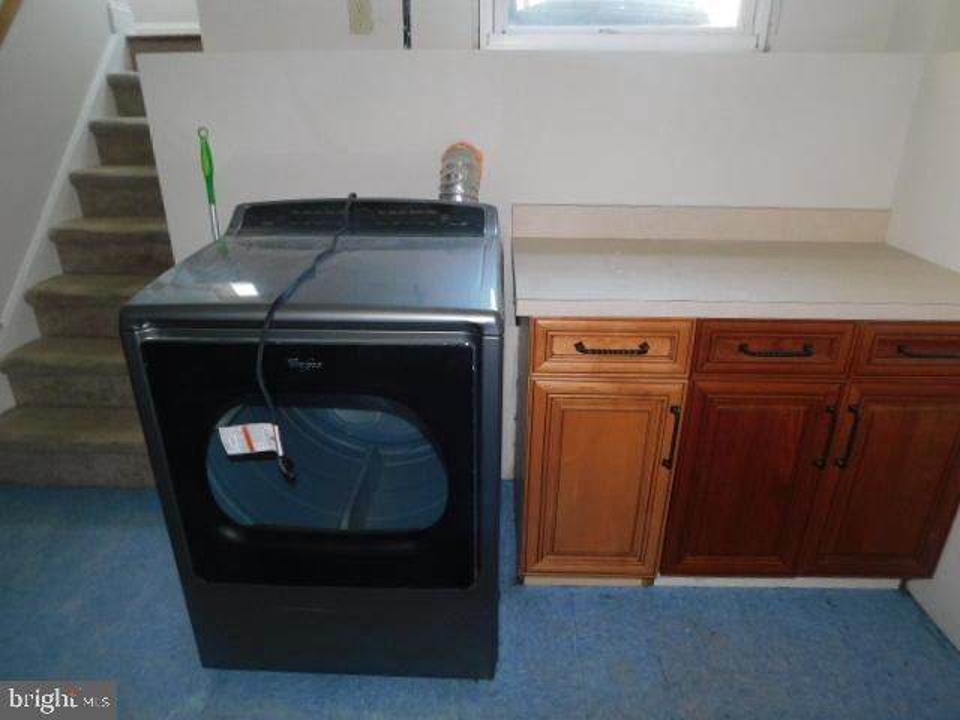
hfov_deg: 73.9
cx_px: 480
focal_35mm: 23
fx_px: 638
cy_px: 360
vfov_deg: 58.9
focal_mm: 4
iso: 200
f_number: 3
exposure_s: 1/30
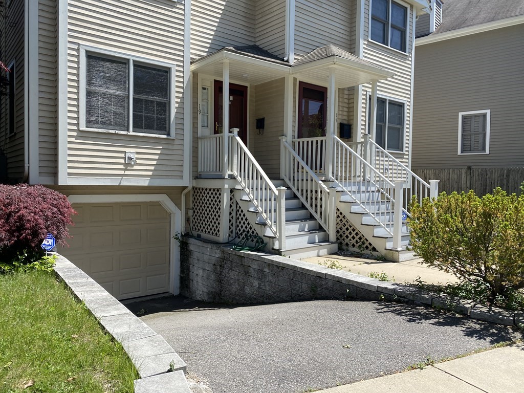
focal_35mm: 26
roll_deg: -1.2
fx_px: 394
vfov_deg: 53.1
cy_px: 196
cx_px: 262
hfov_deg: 67.3
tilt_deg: -2.4
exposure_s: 1/1961
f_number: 1.8
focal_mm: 4.25
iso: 32
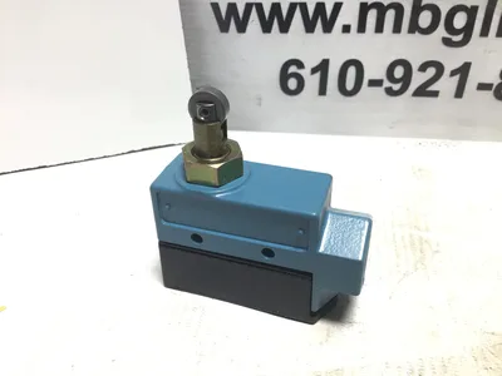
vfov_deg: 45.4
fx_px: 450
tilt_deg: -35.8
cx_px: 251
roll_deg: +0.0
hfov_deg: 58.4
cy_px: 188
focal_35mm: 31
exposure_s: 1/120
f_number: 2.4
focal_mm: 3.3
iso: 40
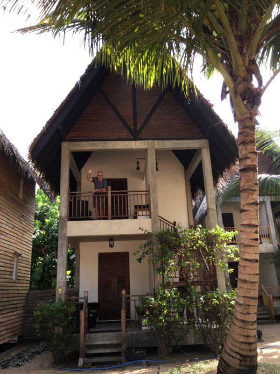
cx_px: 140
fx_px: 313
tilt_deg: +16.9
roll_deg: +1.6
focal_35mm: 29
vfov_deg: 61.7
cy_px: 187
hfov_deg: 48.2
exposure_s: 1/101
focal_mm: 4.15
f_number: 2.2
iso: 25
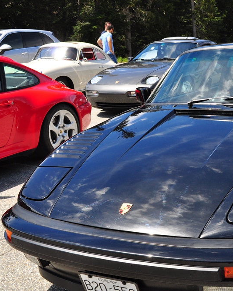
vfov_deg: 33.6
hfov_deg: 26.1
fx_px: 482
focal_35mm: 56
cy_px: 146
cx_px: 218
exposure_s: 1/500
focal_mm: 26
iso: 320
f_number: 8
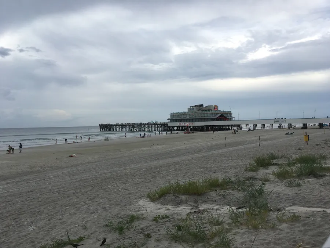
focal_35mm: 29
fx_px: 276
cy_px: 124
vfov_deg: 48.2
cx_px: 165
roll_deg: +0.9
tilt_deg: -1.5
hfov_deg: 61.7
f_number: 2.2
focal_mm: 4.15
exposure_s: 1/1083
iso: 25
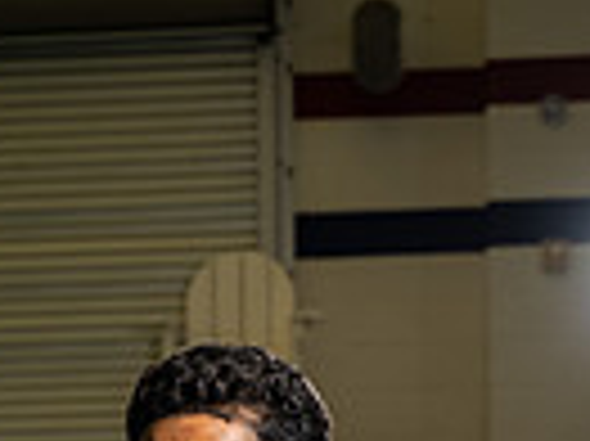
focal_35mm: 232
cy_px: 963
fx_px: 3951
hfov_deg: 8.5
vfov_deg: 6.2
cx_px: -5
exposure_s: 1/250
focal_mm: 70
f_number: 5.6
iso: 640
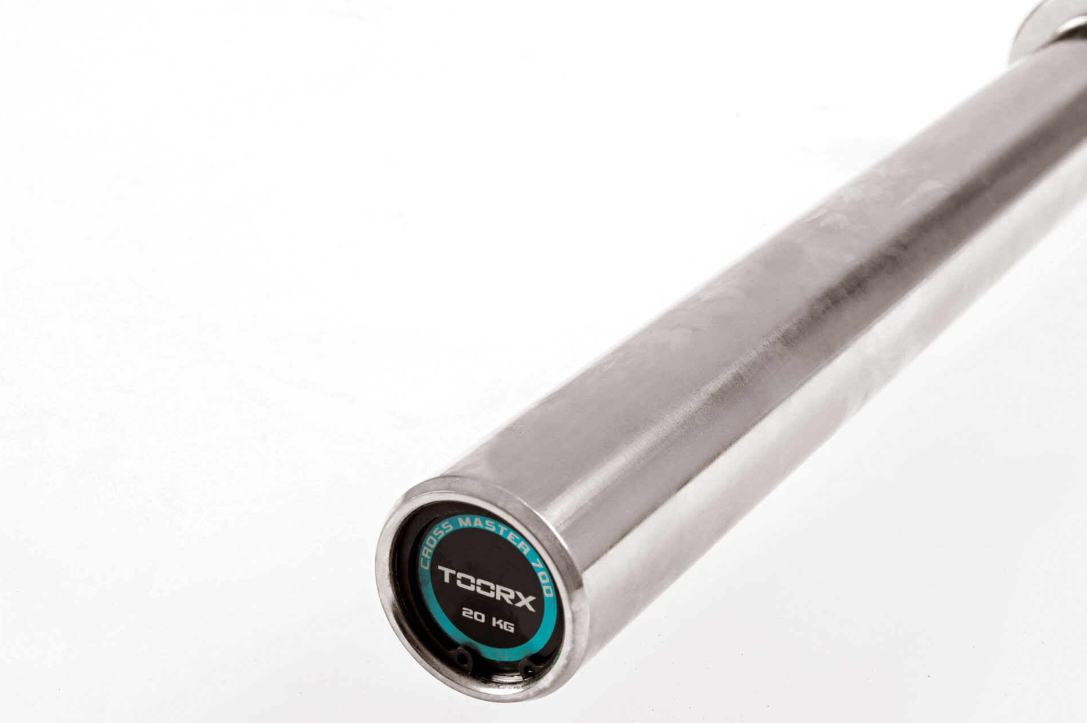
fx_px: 2022
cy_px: 416
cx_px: 712
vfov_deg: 20.3
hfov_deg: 29.9
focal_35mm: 67
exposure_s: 1/160
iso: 160
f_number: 14
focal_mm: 50
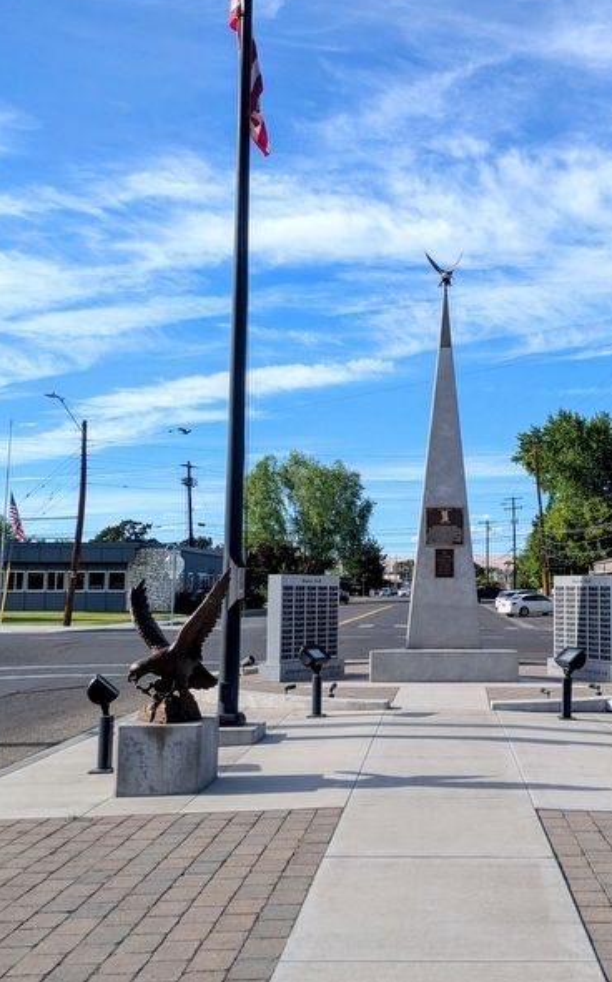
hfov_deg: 34.7
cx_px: 437
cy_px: 483
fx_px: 962
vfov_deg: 54.0
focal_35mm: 36
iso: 46
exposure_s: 1/1919
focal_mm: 5.43
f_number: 1.89
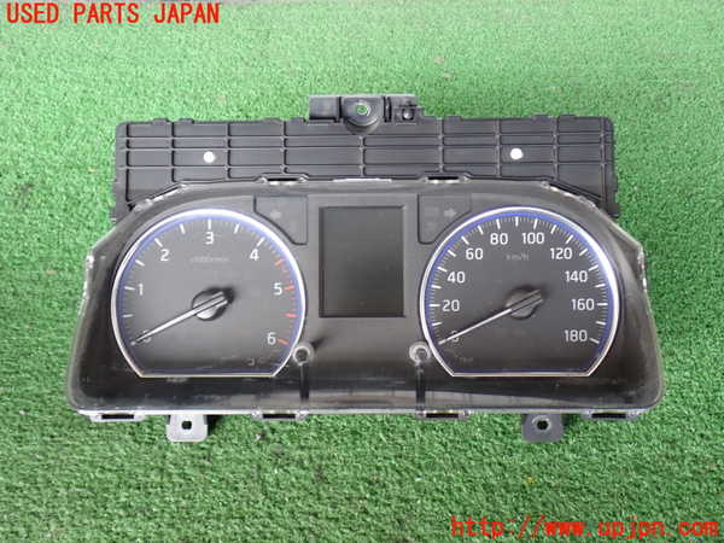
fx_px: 795
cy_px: 272
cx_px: 362
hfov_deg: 49.0
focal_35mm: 38
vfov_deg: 37.7
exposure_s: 1/60
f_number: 2.7
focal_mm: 6.83
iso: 200
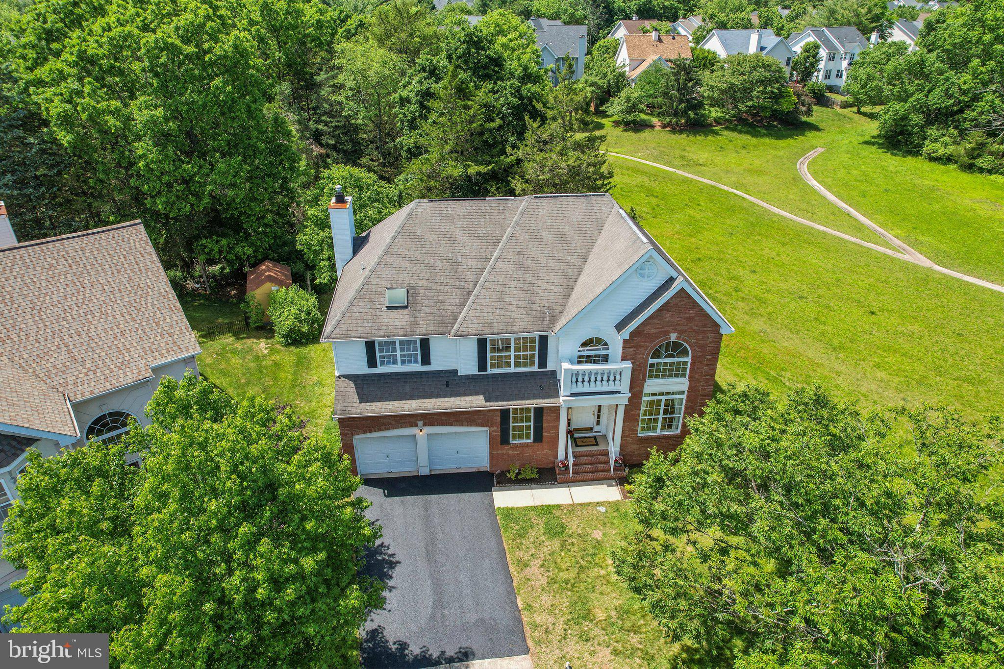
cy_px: 334
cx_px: 502
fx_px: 613
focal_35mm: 22
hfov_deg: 78.6
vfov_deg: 57.2
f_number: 2.8
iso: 110
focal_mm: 8.4
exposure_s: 1/800
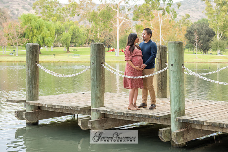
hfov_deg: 30.5
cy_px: 74
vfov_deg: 20.8
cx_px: 149
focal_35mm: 66
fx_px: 415
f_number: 5
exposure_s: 1/125
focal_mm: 50
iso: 320
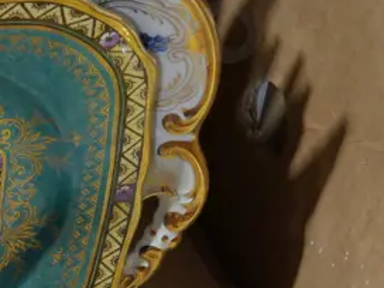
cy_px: 342
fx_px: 1420
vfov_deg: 11.4
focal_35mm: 128
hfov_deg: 14.4
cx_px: -189
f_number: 4.5
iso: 1600
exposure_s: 1/60
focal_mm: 17
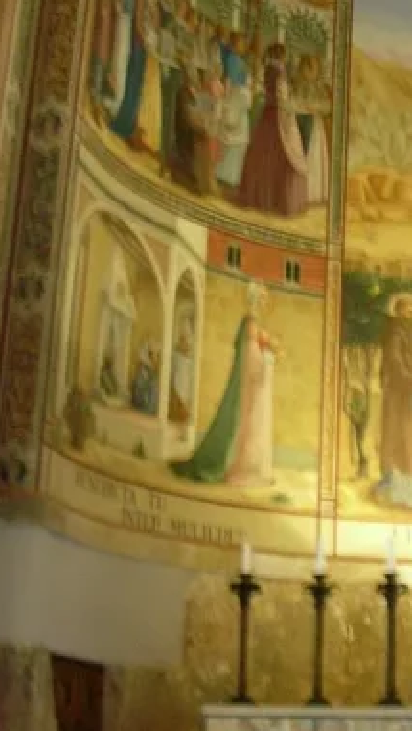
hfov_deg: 16.1
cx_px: 458
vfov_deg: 28.7
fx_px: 1414
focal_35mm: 73
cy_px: 221
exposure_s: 1/4
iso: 149
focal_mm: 5.8
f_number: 3
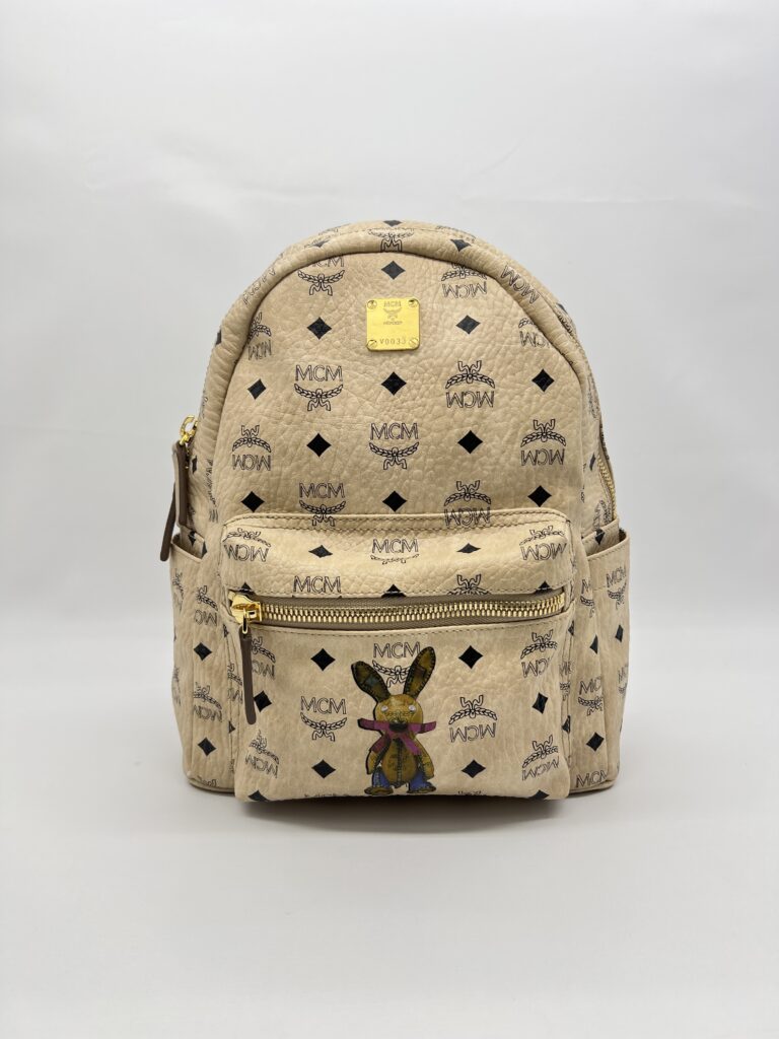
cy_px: 520
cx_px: 390
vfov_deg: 67.3
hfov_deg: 53.1
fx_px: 780
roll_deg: +0.5
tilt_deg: -4.6
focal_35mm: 26
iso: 40
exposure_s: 1/155
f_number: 1.5
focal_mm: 5.7
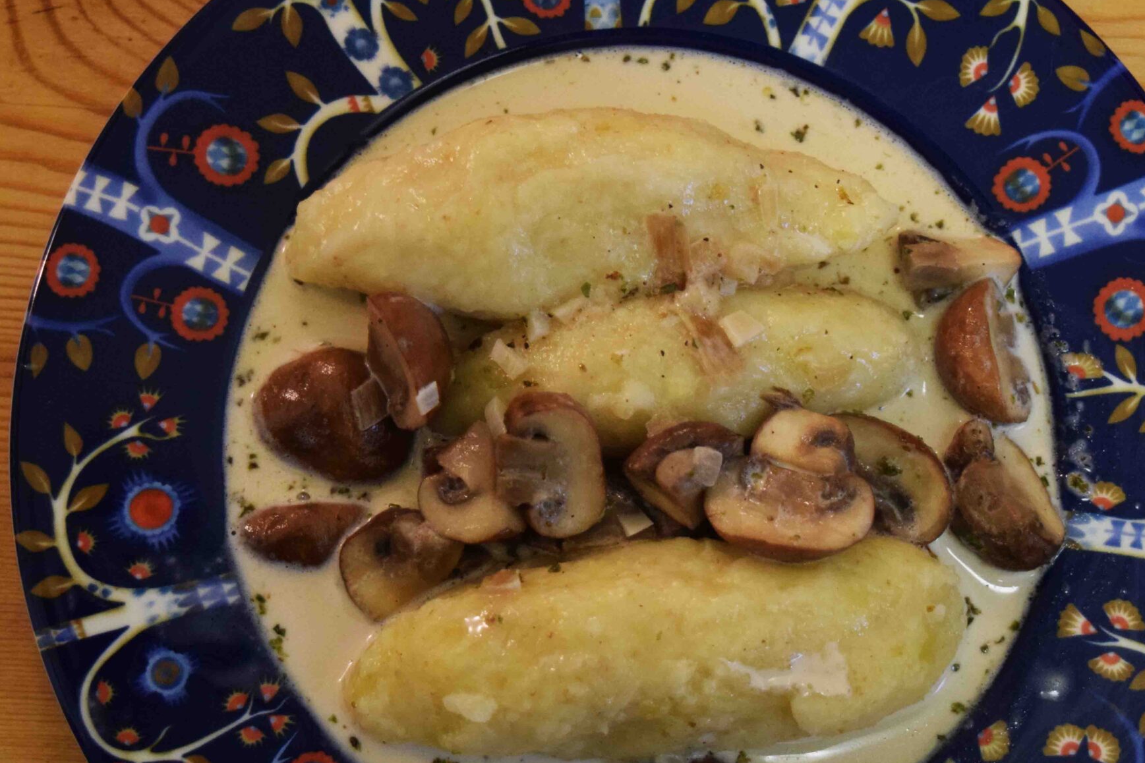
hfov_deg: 24.2
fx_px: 2671
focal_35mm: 84
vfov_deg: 16.2
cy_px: 474
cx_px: 601
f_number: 4.8
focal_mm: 38
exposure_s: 1/60
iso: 2500
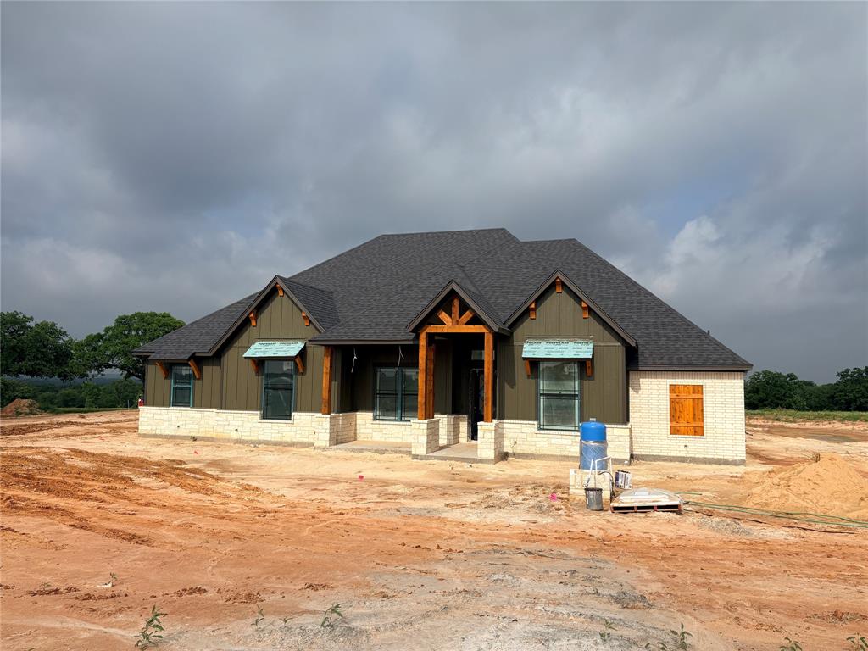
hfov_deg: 67.3
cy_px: 326
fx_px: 652
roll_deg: -0.9
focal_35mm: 26
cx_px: 434
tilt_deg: +4.6
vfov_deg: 53.1
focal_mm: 5.96
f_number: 1.6
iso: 50
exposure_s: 1/6993
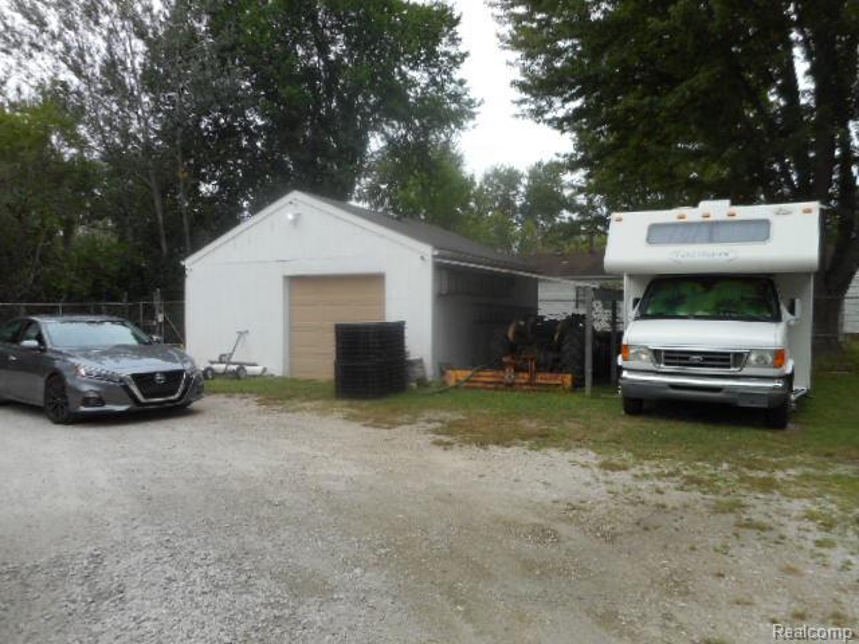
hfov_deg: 69.4
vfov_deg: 54.9
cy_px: 322
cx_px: 430
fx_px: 620
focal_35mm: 25
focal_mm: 4.5
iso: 80
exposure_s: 1/400
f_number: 3.7
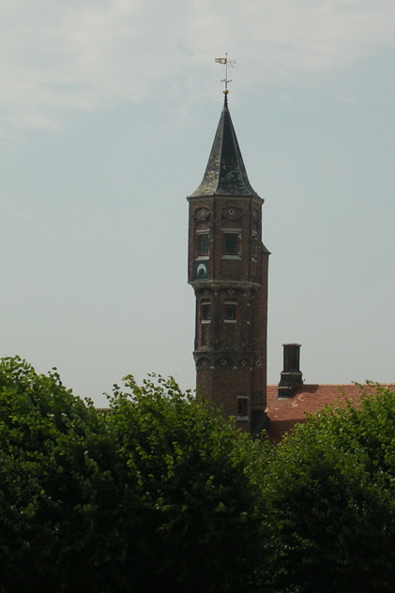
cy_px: 220
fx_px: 2618
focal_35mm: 159
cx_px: 201
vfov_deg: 12.9
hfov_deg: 8.6
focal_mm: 17.4
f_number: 4.9
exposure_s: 1/917
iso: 50
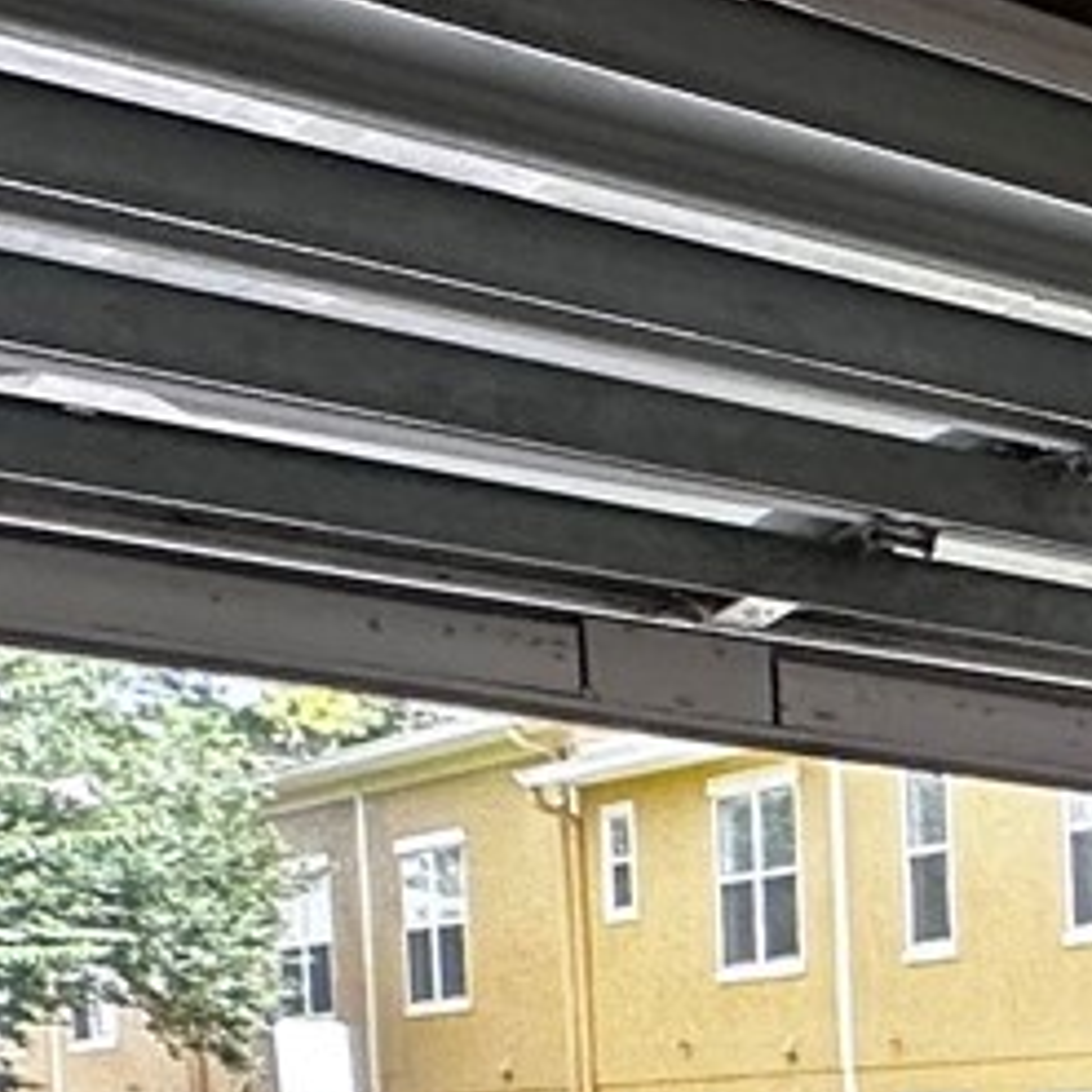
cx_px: 3462
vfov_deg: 19.7
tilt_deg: -4.1
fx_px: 2855
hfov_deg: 10.8
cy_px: 1481
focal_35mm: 80
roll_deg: -1.6
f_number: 2.2
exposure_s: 1/120
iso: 50
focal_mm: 2.22
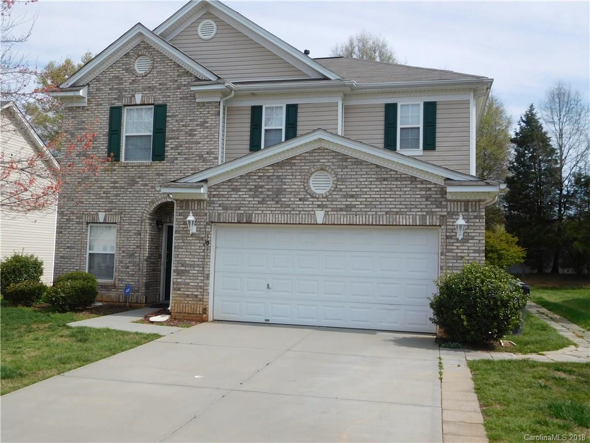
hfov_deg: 56.8
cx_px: 295
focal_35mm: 32
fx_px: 545
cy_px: 222
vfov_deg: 44.2
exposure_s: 1/1250
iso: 125
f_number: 3.6
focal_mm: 5.7
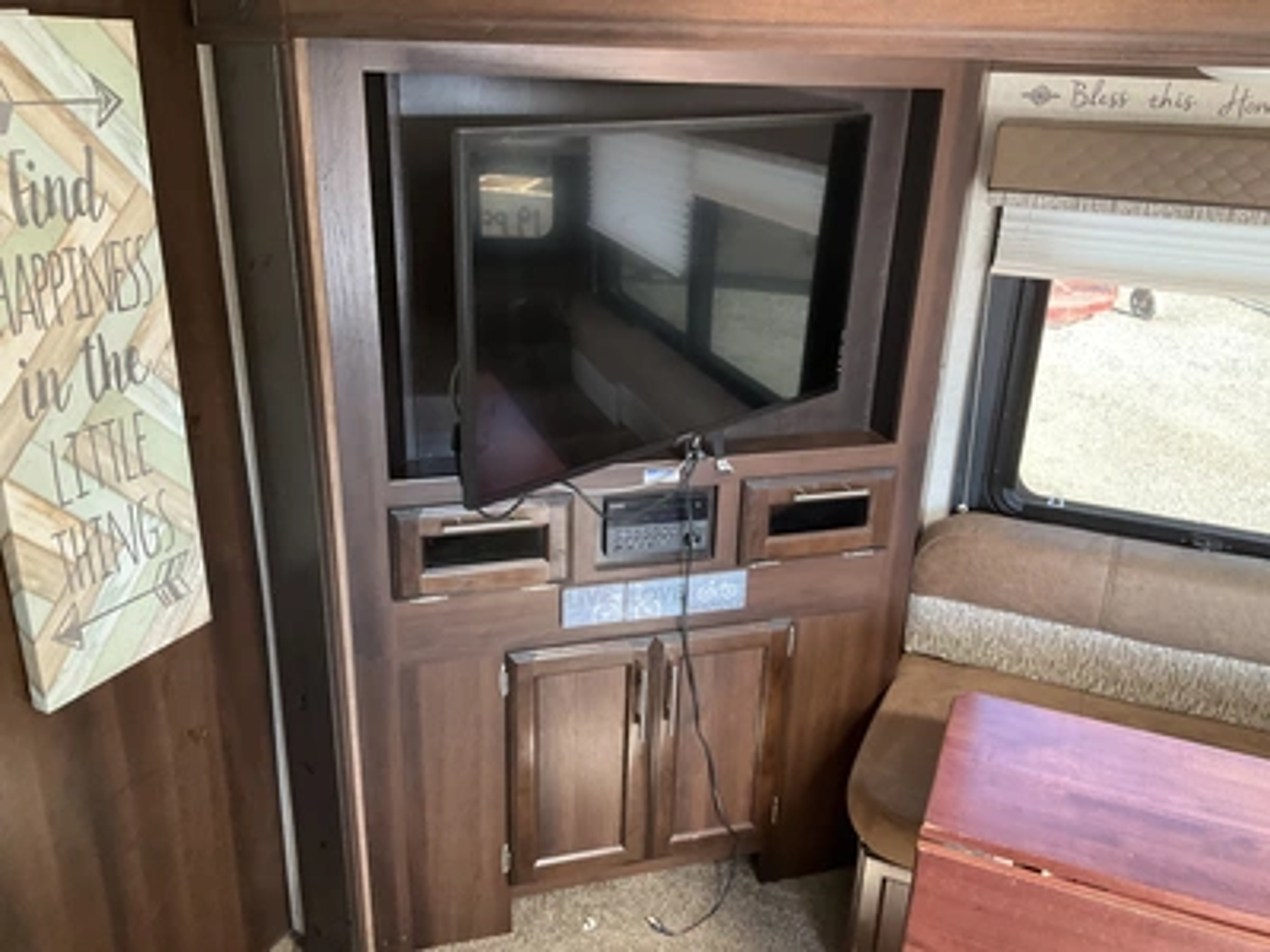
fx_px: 1064
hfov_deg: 61.7
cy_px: 476
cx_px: 635
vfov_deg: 48.2
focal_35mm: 29
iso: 125
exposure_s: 1/60
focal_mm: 3
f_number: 1.8
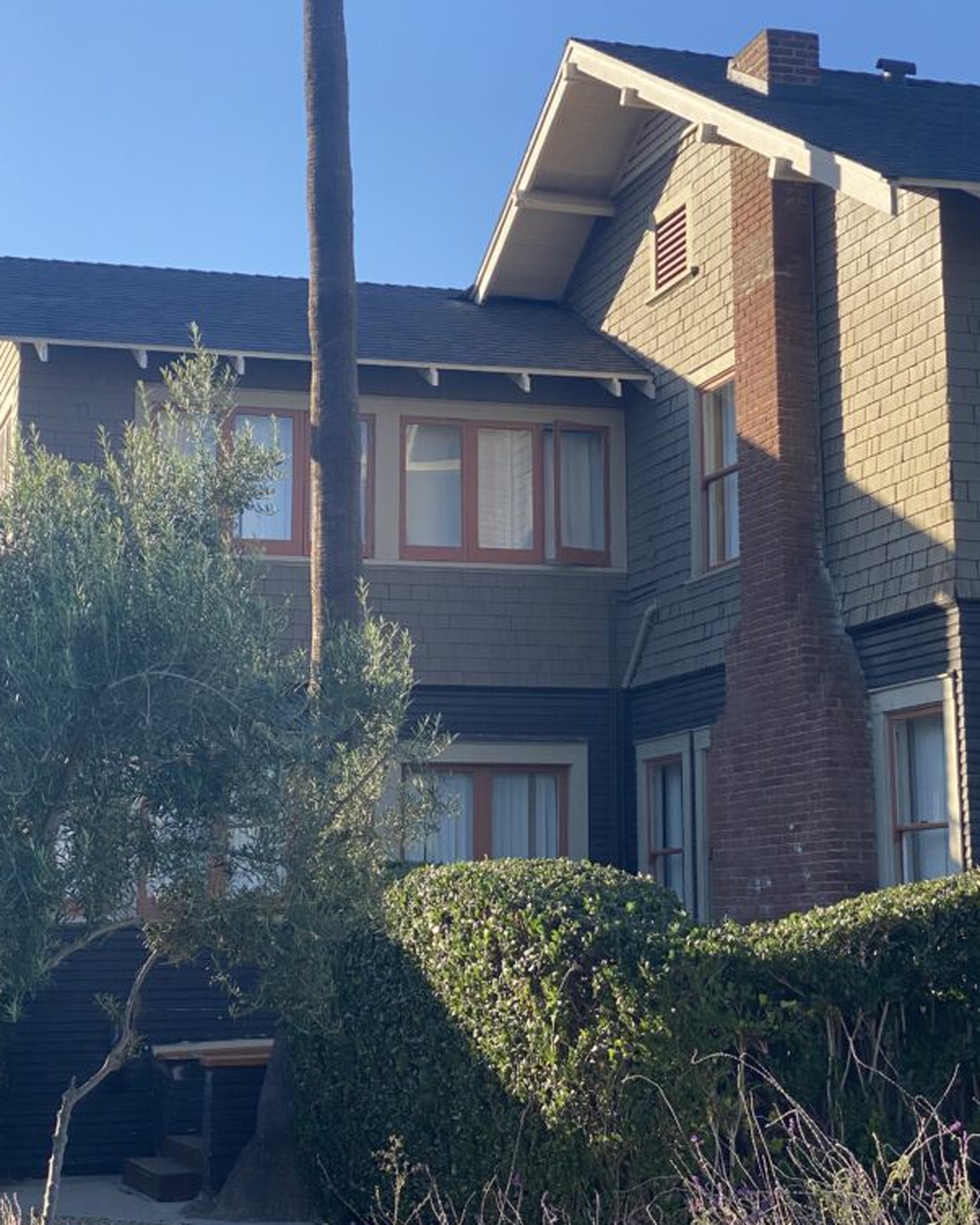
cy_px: 412
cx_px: 527
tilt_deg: +13.7
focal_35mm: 69
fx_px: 2500
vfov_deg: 27.3
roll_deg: -0.7
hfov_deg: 22.2
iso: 20
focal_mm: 6
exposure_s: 1/888
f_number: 2
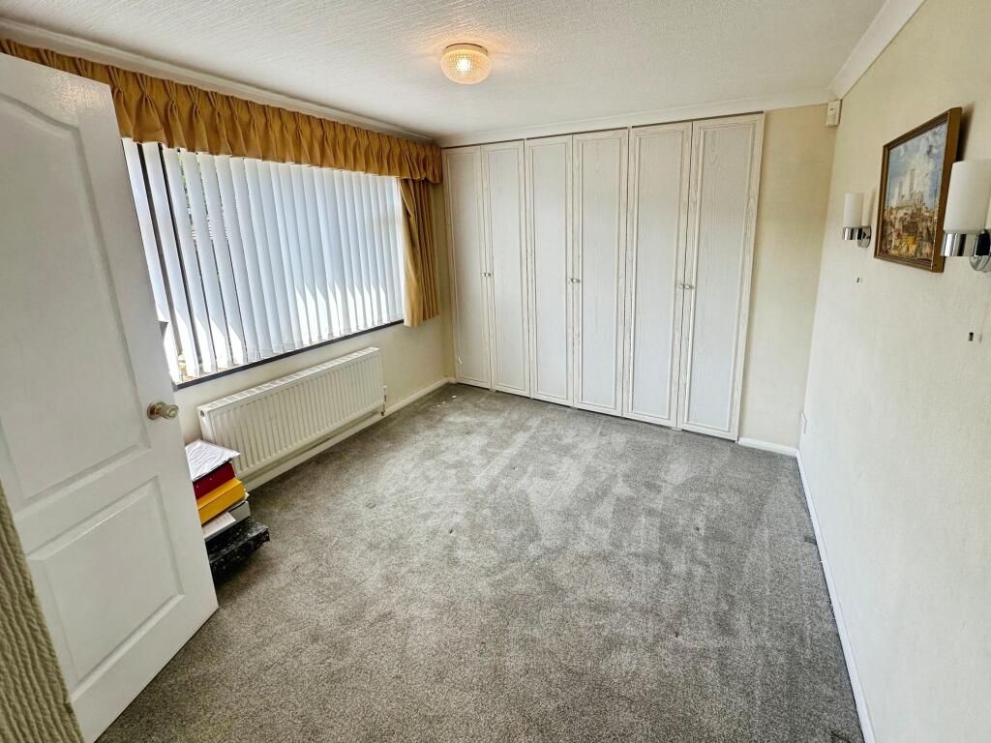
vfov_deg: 85.7
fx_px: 401
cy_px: 372
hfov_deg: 102.1
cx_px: 496
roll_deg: +0.4
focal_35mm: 14
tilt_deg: -15.8
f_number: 2.2
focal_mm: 2.22
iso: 40
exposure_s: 1/122
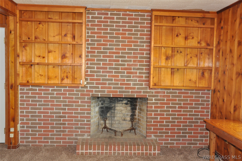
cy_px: 80
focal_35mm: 36
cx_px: 121
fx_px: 242
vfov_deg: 36.8
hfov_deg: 53.2
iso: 800
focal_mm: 24
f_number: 3.8
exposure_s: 1/60
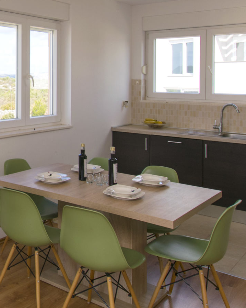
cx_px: -21
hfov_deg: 30.7
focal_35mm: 44
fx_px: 400
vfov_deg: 41.0
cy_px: 82
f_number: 5.6
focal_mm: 10
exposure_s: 1/160
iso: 100
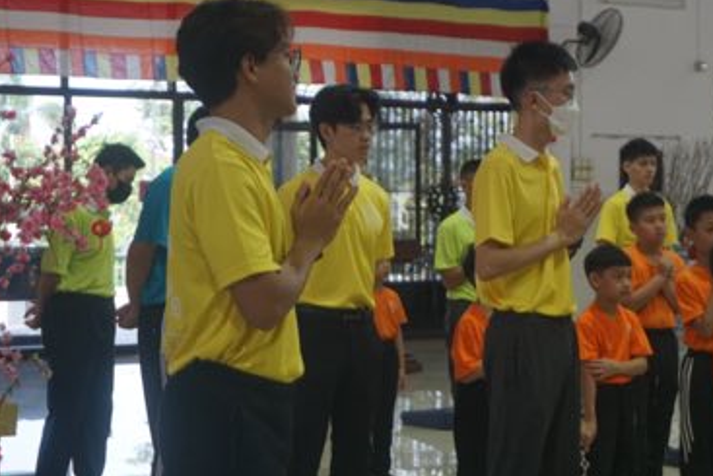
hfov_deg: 20.8
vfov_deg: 14.0
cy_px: 204
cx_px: 445
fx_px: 1942
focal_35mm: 98
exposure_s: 1/80
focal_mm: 50
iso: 640
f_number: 5.6
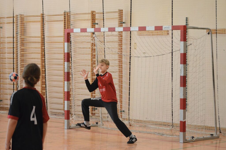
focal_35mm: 98
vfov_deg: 14.0
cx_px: 113
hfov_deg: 21.0
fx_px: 611
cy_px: 75
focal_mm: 65
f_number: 4.2
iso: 1600
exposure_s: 1/500
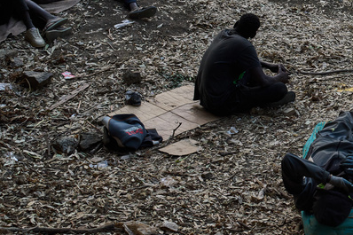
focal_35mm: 90
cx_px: 419
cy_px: 7
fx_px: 882
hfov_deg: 21.1
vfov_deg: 14.9
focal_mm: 35
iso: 500
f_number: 5
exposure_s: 1/400
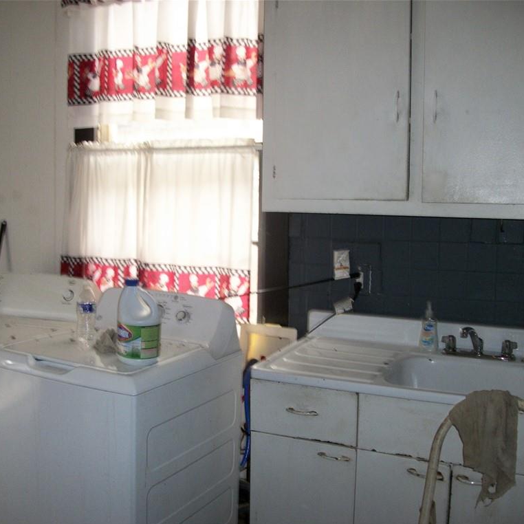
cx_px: 228
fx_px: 651
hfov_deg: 43.8
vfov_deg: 43.9
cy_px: 263
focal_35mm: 38
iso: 160
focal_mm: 5.7
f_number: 2.9
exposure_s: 1/50
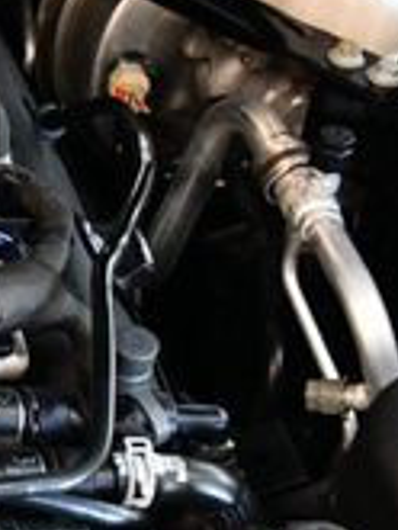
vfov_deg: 16.0
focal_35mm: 123
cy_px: 279
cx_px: -555
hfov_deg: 10.4
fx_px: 1883
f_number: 3.5
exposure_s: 1/60
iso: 3600
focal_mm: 22
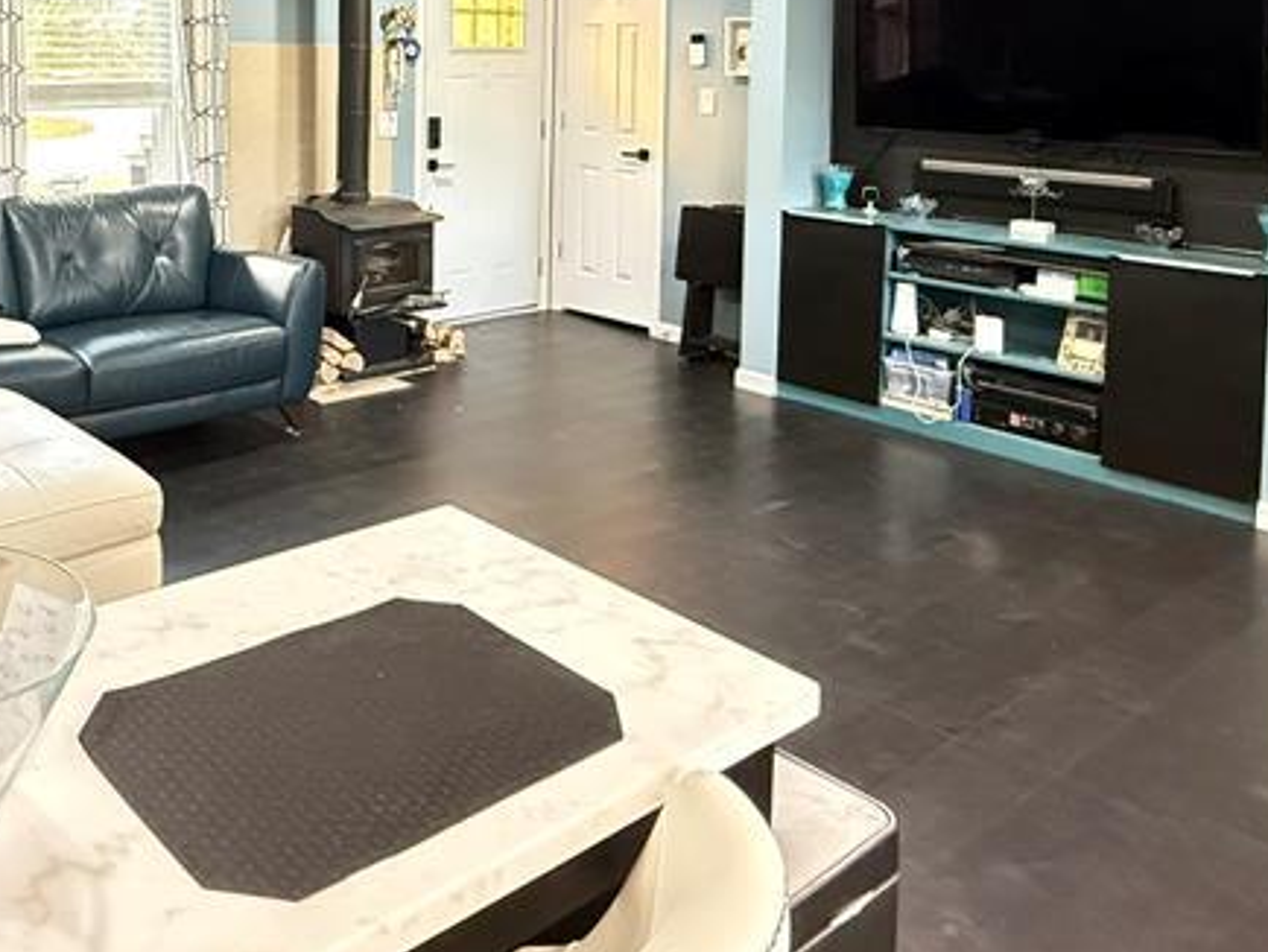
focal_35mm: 33
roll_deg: -1.1
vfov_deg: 39.8
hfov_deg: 52.3
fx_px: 1209
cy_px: 93
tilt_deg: -1.6
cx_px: 280
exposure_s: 1/40
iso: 1000
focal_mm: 2.22
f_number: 2.2
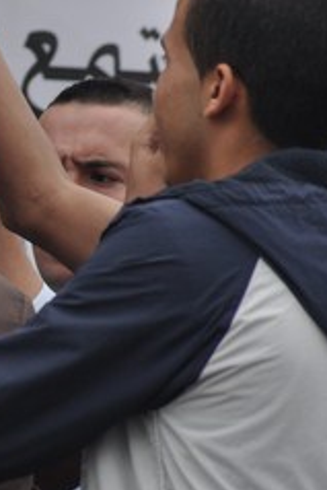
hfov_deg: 1.7
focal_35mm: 805
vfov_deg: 2.6
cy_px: 172
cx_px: -255
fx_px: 10951
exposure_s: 1/1000
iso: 450
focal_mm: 200
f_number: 5.6
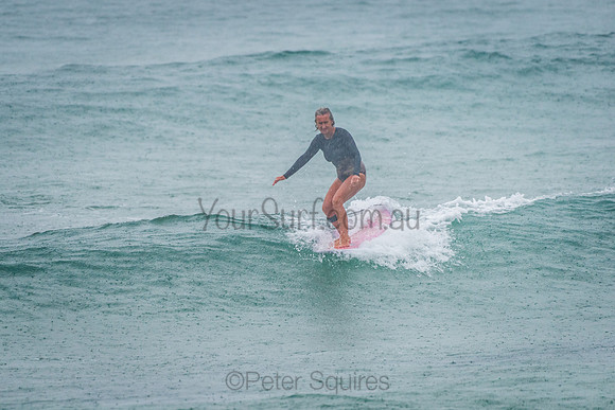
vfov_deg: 2.4
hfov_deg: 3.6
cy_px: 229
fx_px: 9828
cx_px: 262
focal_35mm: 575
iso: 720
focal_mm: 500
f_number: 5.6
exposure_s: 1/320
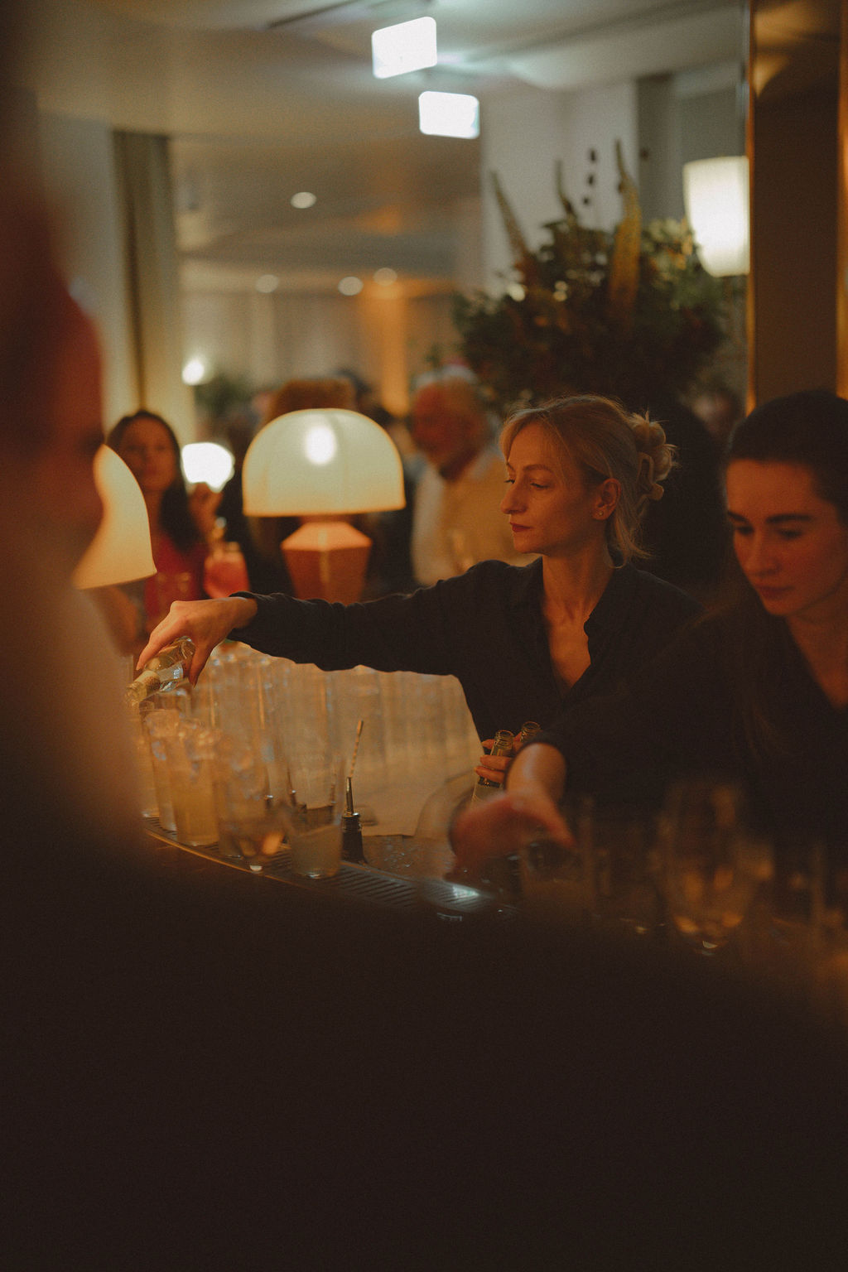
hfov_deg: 27.0
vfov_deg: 39.6
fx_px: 1767
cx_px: 424
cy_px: 636
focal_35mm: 50
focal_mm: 50
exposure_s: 1/100
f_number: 1.2
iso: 2000
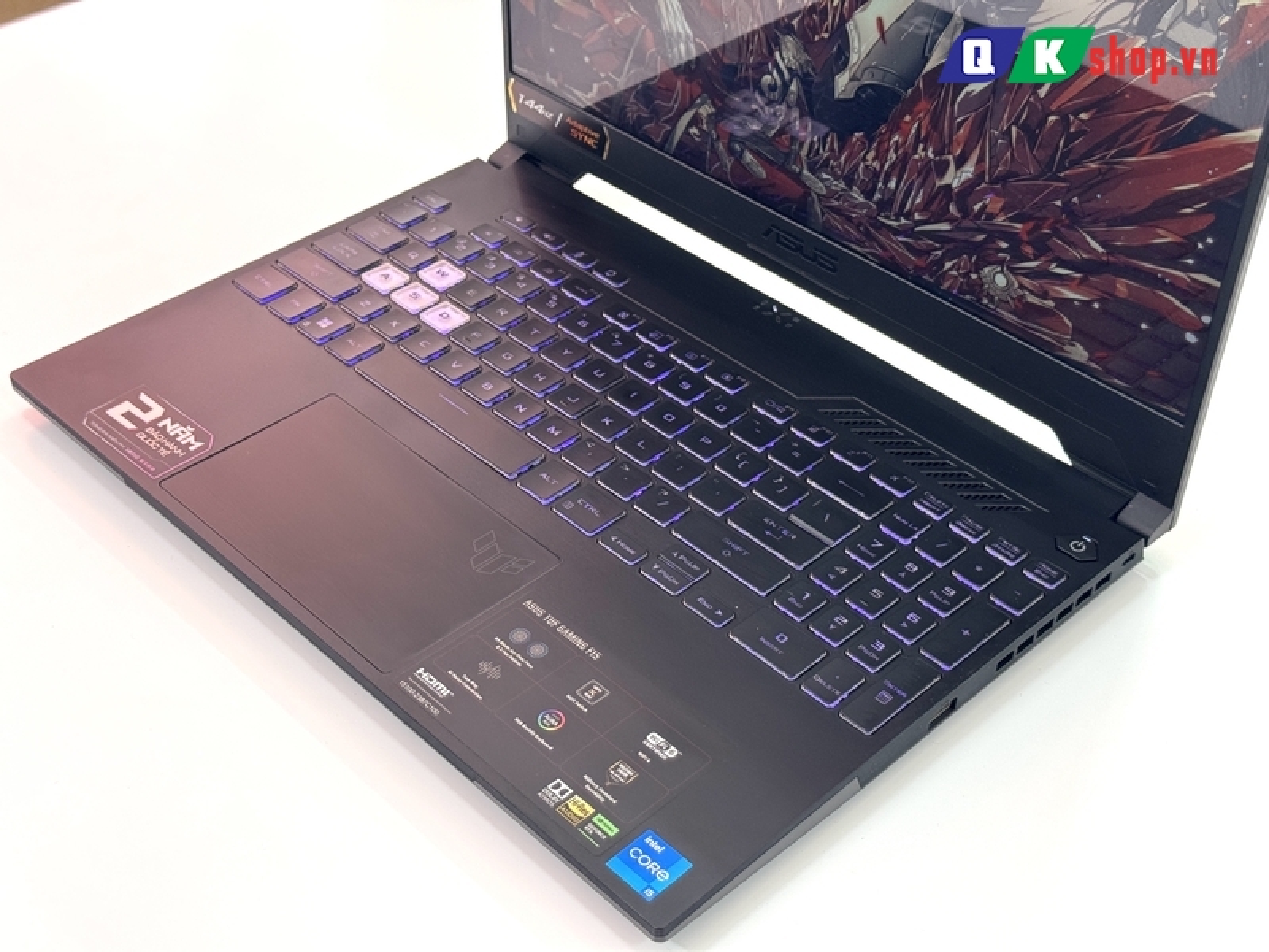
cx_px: 634
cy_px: 476
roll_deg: -0.2
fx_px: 1760
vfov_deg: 30.3
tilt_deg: -40.0
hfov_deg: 39.7
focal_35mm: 48
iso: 100
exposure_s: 1/102
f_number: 1.78
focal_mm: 6.76
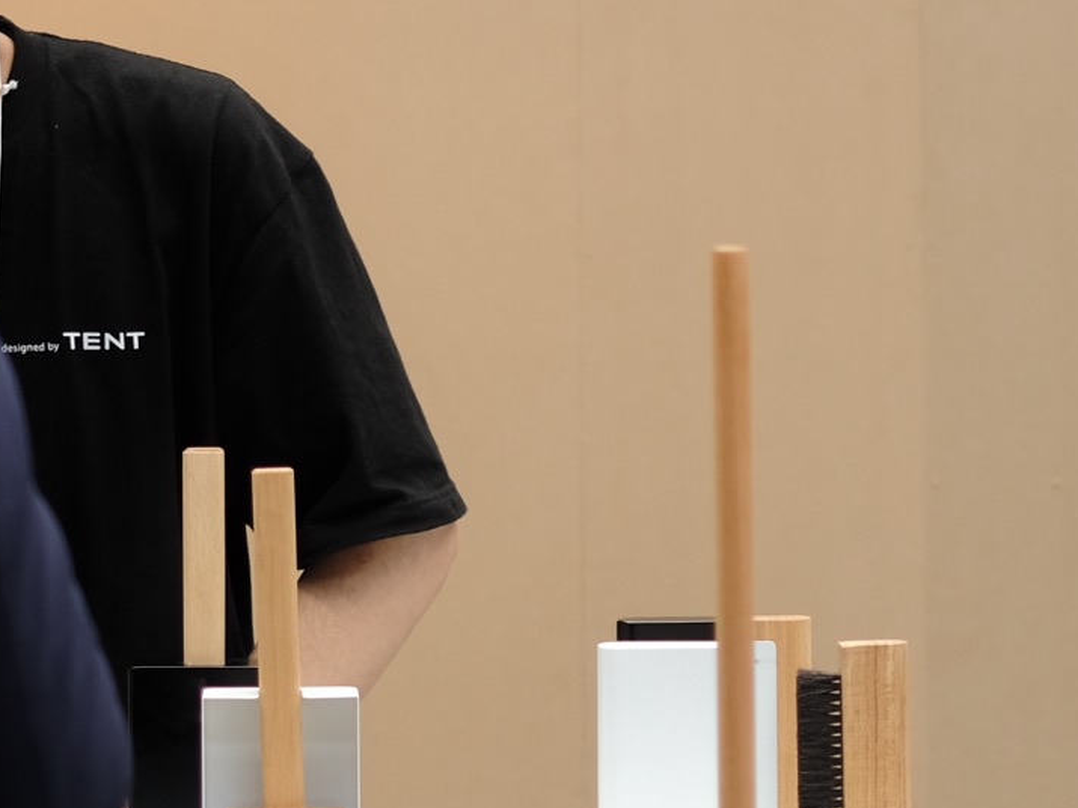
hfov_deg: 11.6
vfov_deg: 8.7
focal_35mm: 171
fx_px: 5324
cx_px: 544
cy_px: 95
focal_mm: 35
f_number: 1.4
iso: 160
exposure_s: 1/200
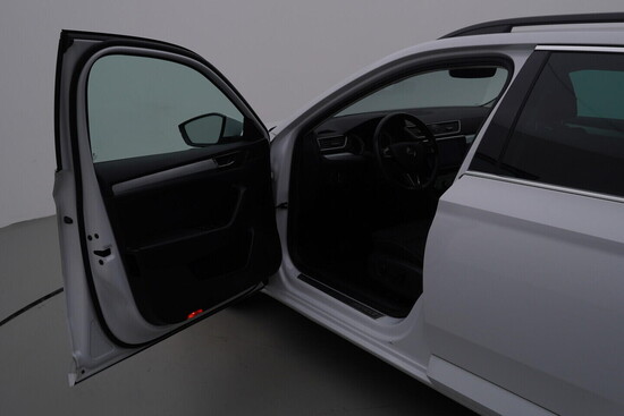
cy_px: 208
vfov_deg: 36.9
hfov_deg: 53.1
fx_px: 624
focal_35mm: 36
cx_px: 312
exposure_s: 1/200
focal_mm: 24
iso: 125
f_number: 6.3
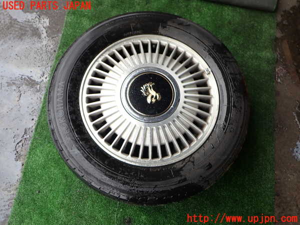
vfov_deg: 46.8
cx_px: 150
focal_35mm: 30
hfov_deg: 60.0
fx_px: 260
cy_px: 112
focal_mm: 5.4
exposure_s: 1/160
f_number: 2.3
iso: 100
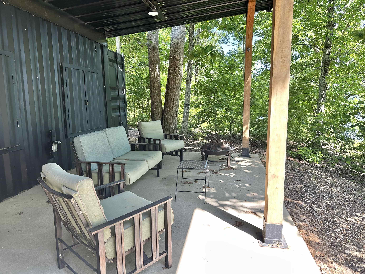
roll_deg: +0.4
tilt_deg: -7.0
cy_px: 137
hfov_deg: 71.6
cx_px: 182
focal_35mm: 24
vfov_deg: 56.8
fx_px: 253
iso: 80
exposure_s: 1/273
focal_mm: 6.86
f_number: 1.78
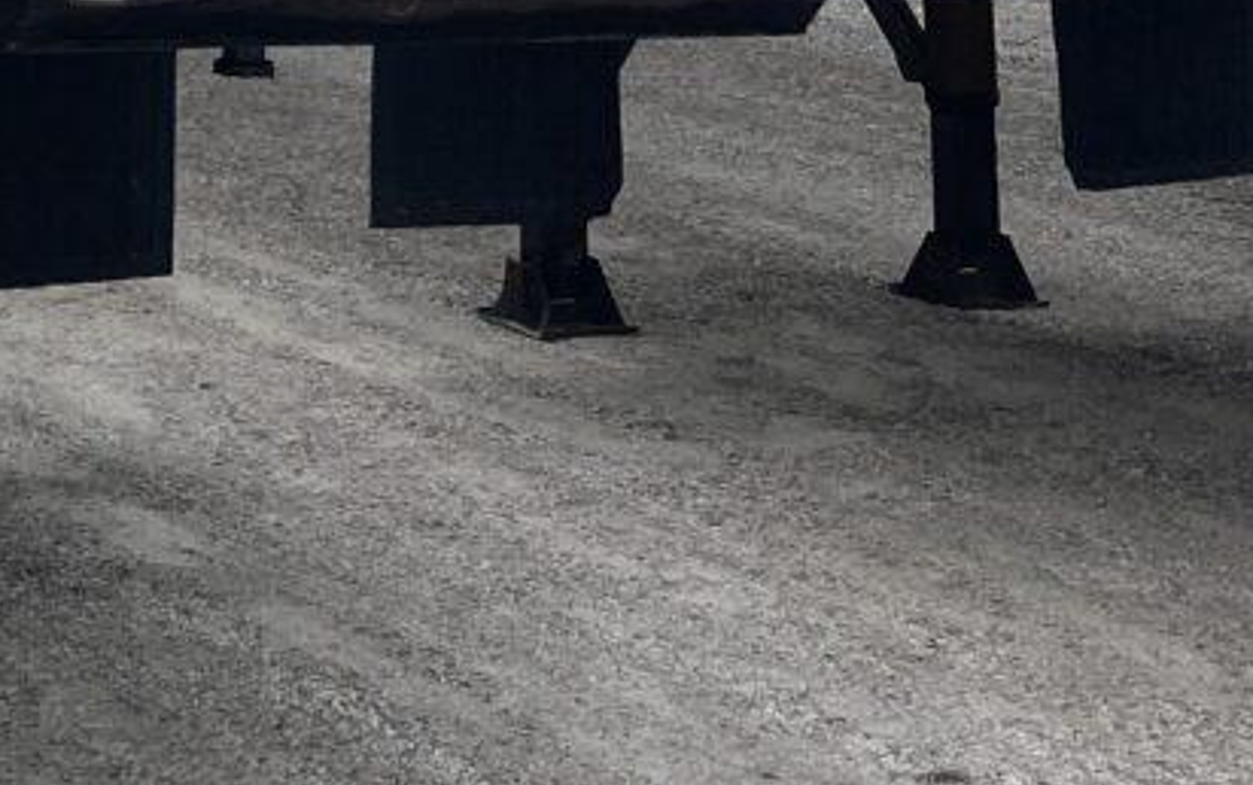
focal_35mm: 107
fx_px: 3656
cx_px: 113
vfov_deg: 10.9
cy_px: -891
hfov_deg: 19.1
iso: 50
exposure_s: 1/1339
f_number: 1.6
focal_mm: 5.1
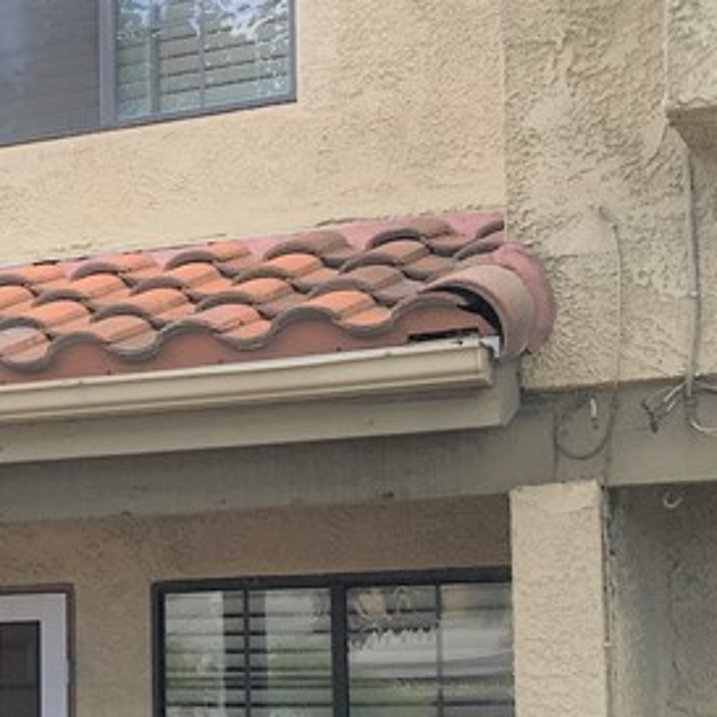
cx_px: -299
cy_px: 591
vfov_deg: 17.9
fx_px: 2250
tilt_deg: +3.3
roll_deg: -0.3
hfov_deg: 16.7
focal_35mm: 96
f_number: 2.2
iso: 25
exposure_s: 1/270
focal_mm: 4.15
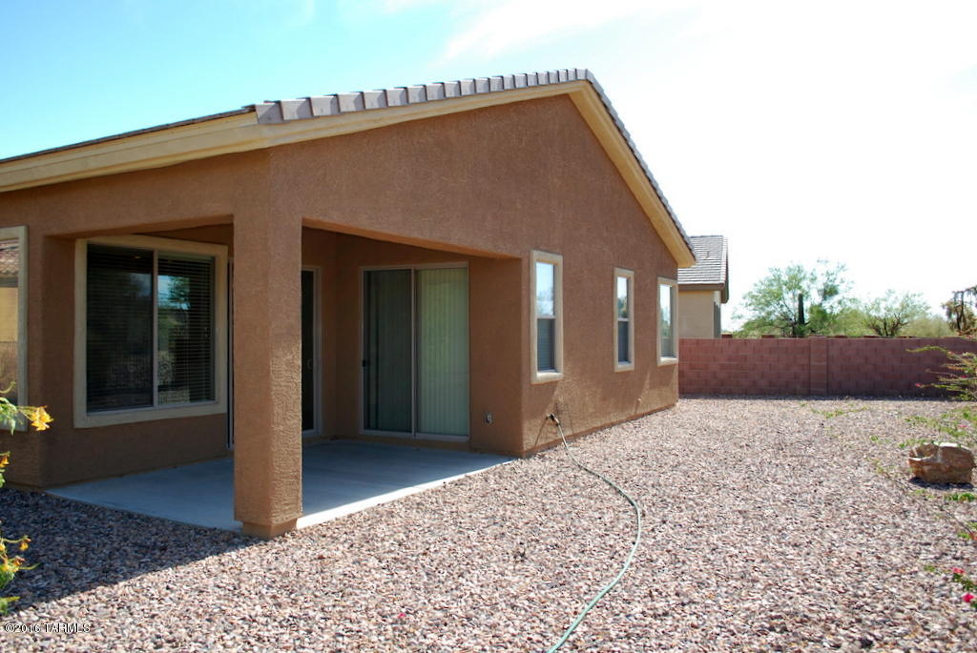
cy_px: 326
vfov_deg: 48.0
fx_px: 733
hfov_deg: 67.3
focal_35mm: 27
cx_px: 488
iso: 100
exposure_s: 1/200
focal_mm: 18
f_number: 5
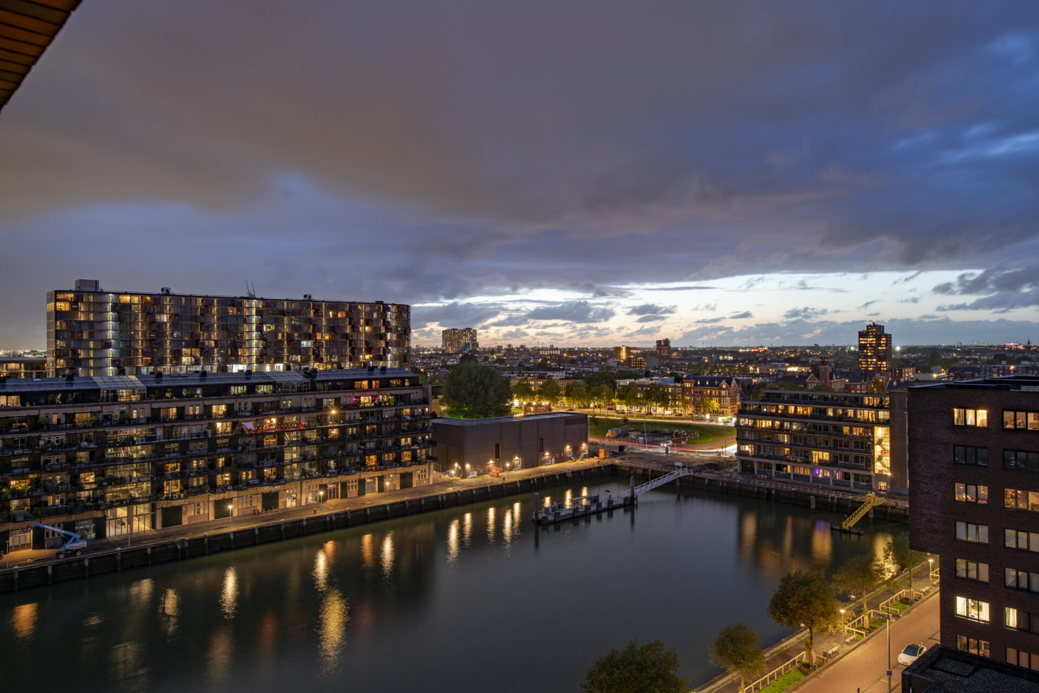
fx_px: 750
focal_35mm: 26
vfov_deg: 49.5
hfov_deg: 69.4
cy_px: 346
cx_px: 520
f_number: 8
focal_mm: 26
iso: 80
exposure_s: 20
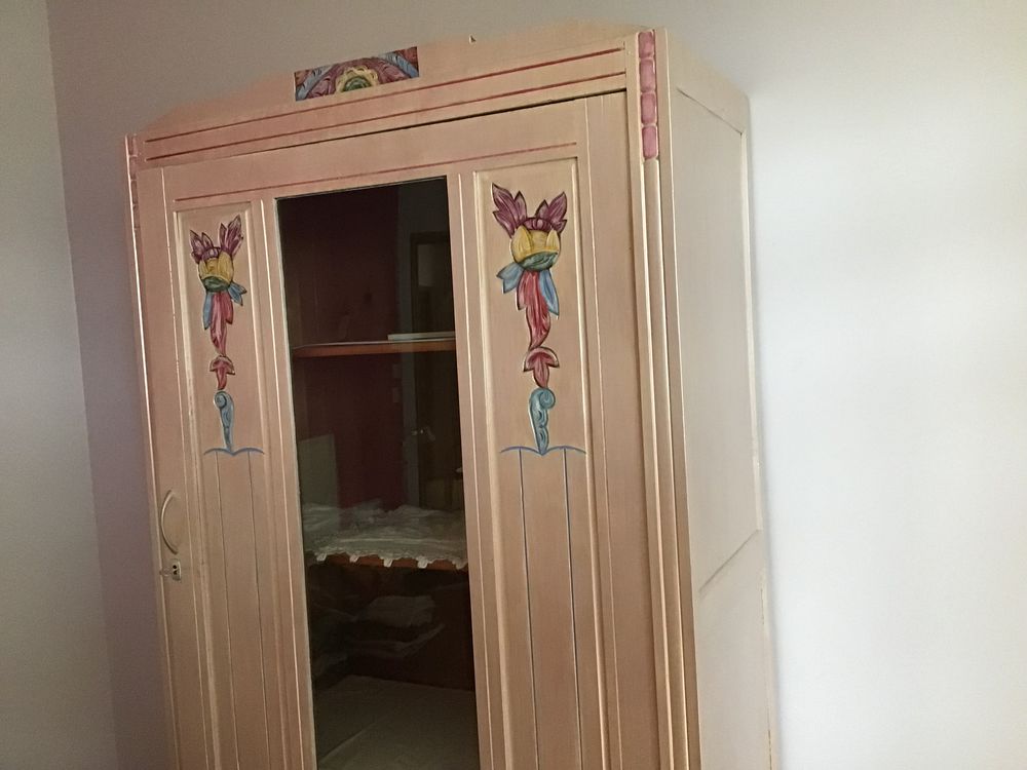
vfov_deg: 45.4
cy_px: 385
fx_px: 920
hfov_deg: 58.4
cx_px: 514
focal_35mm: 31
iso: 250
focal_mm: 3.3
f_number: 2.4
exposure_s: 1/25
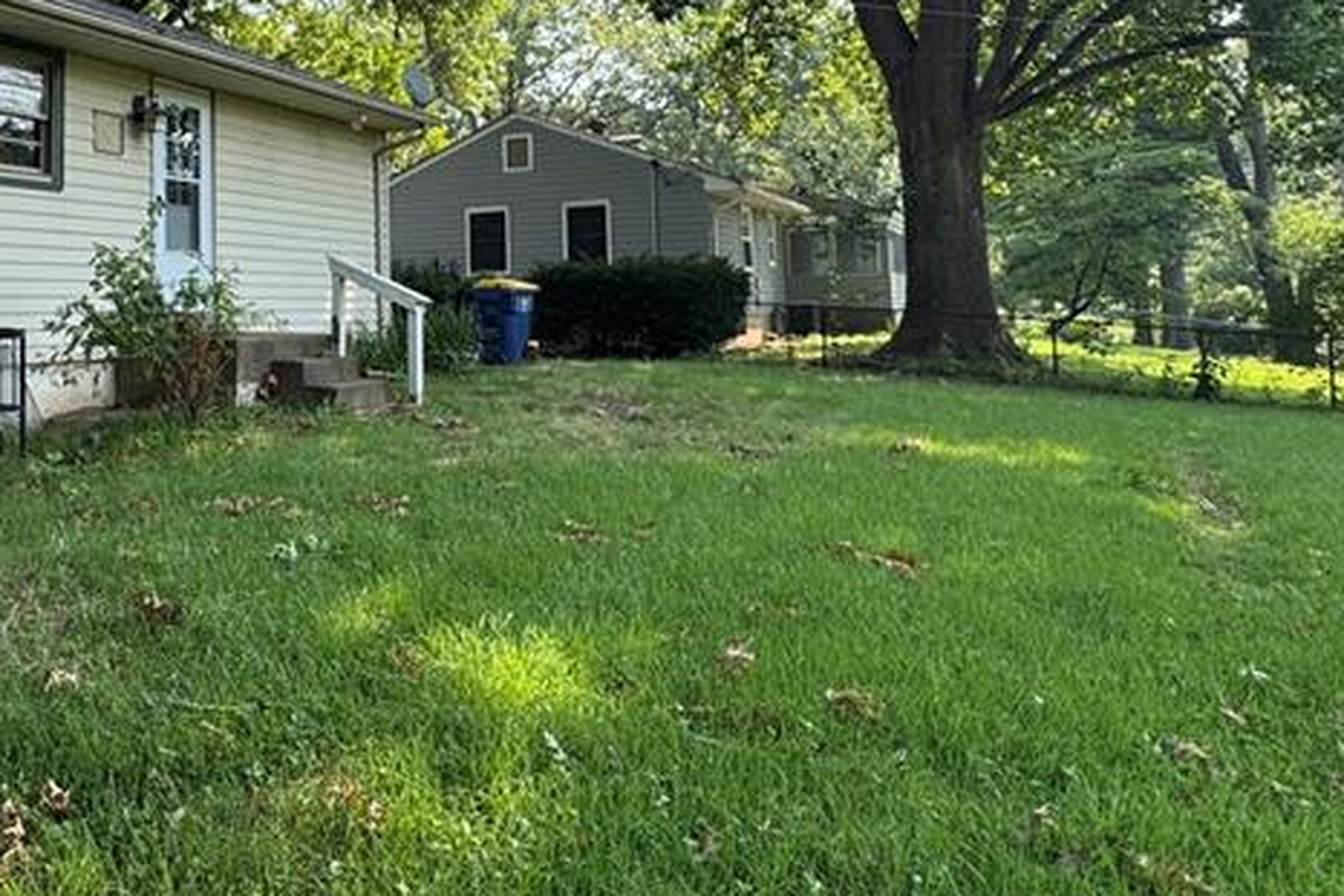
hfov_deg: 55.2
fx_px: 1195
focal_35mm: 32
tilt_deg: +4.6
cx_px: 297
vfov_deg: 40.0
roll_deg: +0.3
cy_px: 219
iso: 40
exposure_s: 1/307
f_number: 2.2
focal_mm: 2.22
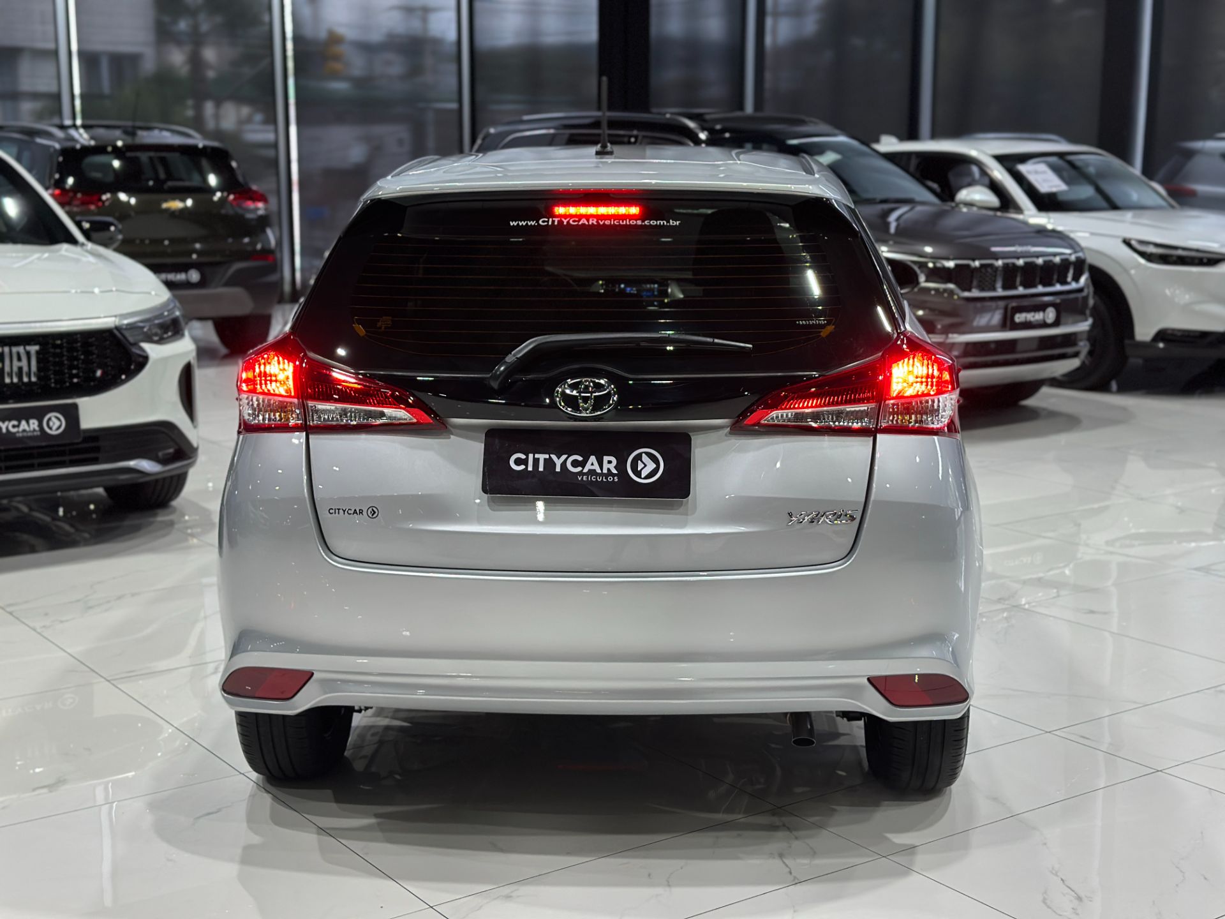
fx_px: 1699
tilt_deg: -10.4
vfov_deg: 30.3
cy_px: 460
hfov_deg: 39.7
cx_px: 612
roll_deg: -0.5
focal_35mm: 48
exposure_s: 1/120
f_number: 1.78
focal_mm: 6.86
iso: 160
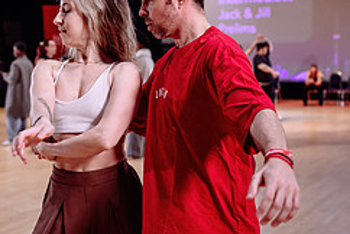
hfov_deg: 29.8
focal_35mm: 67
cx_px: 107
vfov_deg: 20.4
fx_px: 652
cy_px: 125
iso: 1600
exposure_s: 1/320
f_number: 2
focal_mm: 28
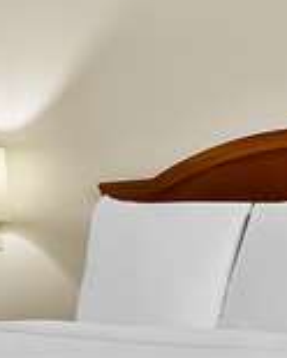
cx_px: 24
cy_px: 233
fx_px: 1051
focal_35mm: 99
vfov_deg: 19.3
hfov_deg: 15.4
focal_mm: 16
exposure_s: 2
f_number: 9
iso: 400
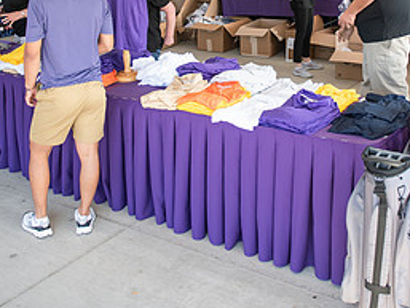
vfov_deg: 26.7
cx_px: 235
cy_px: 6
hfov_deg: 36.7
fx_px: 616
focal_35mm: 52
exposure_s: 1/200
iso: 400
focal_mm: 24
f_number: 3.2
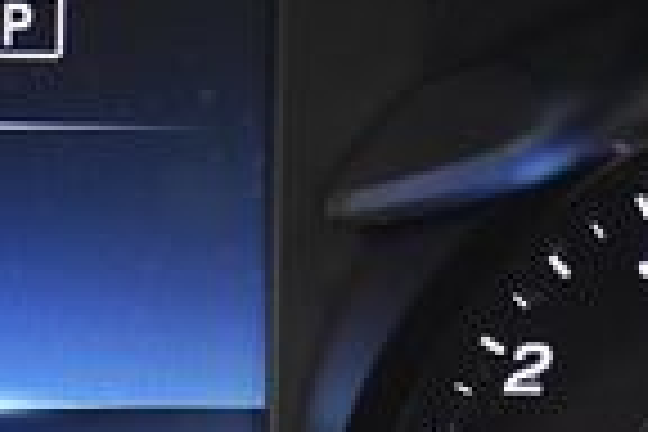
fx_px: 5760
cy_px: 295
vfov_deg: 4.3
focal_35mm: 320
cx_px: -81
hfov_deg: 6.4
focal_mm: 48
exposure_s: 1/100
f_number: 4.5
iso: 1250
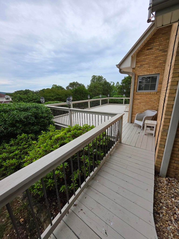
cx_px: 90
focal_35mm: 13
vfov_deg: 106.2
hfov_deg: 89.9
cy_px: 120
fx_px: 90
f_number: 1.9
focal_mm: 2.2
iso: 25
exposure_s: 1/120
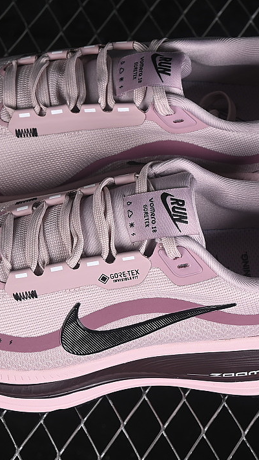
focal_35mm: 119
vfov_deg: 18.0
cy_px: 232
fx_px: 1453
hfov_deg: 10.2
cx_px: 119
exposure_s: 1/80
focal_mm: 50
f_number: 7.1
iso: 160
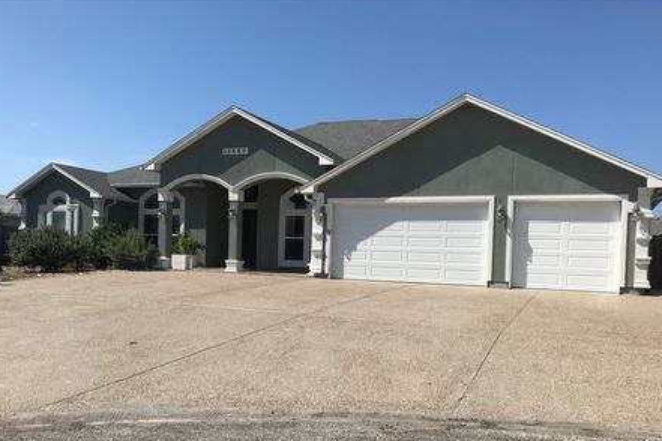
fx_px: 607
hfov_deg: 57.2
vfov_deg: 39.7
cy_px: 272
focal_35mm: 33
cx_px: 318
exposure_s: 1/3546
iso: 20
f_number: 1.8
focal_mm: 3.99
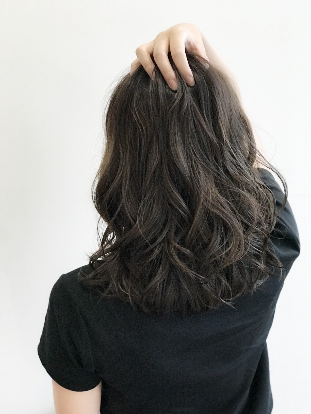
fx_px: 683
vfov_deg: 33.8
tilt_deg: -17.9
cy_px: 207
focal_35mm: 57
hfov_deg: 25.7
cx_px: 156
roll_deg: +4.4
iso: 200
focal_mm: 6.6
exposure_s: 1/60
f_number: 2.8
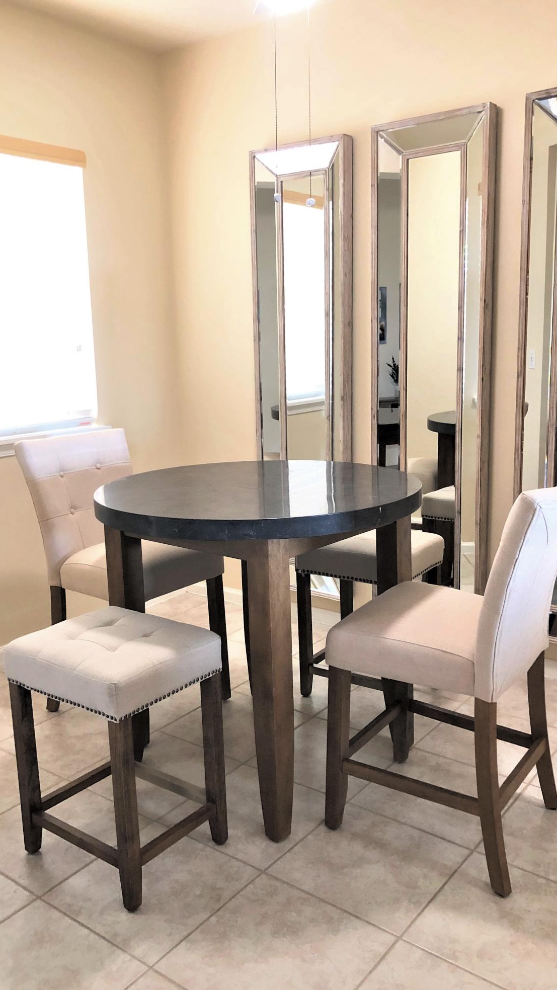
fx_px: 814
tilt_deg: -11.7
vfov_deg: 62.6
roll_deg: +1.8
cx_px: 278
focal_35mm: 31
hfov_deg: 37.8
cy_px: 491
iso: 100
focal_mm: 3.99
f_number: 1.8
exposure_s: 1/13
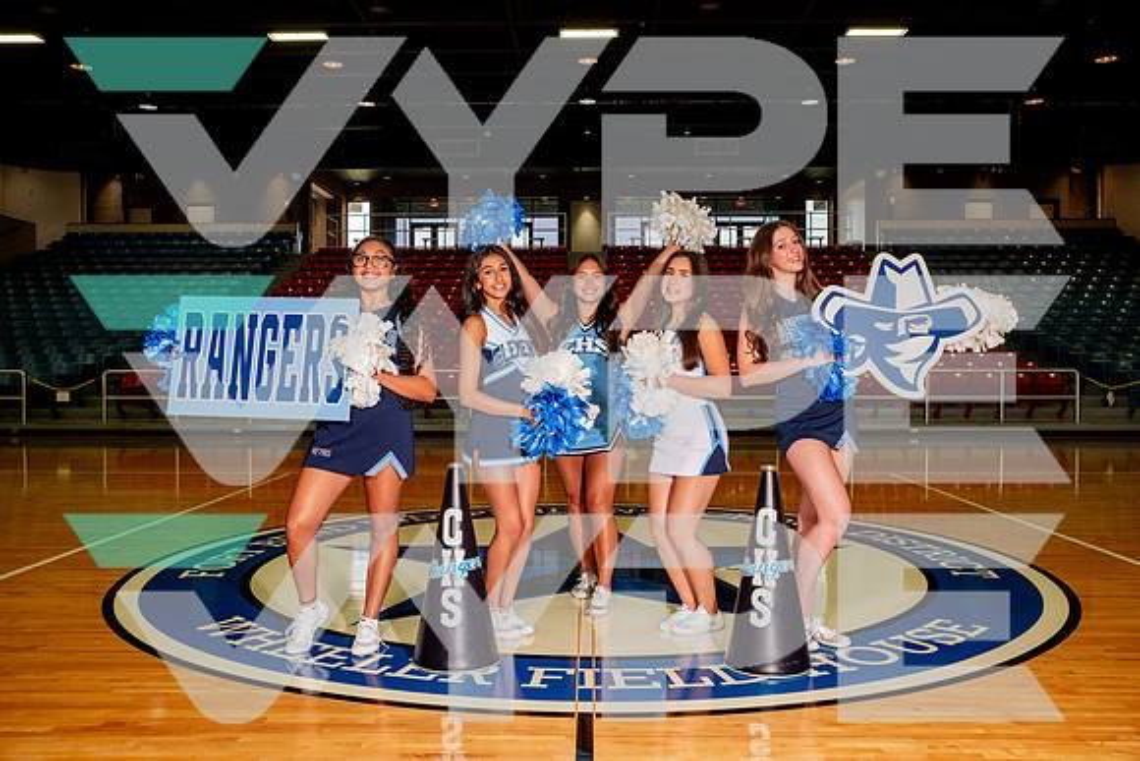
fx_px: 1014
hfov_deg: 58.7
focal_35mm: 32
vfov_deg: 41.1
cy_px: 380
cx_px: 570
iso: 800
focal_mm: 32
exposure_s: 1/320
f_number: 7.1
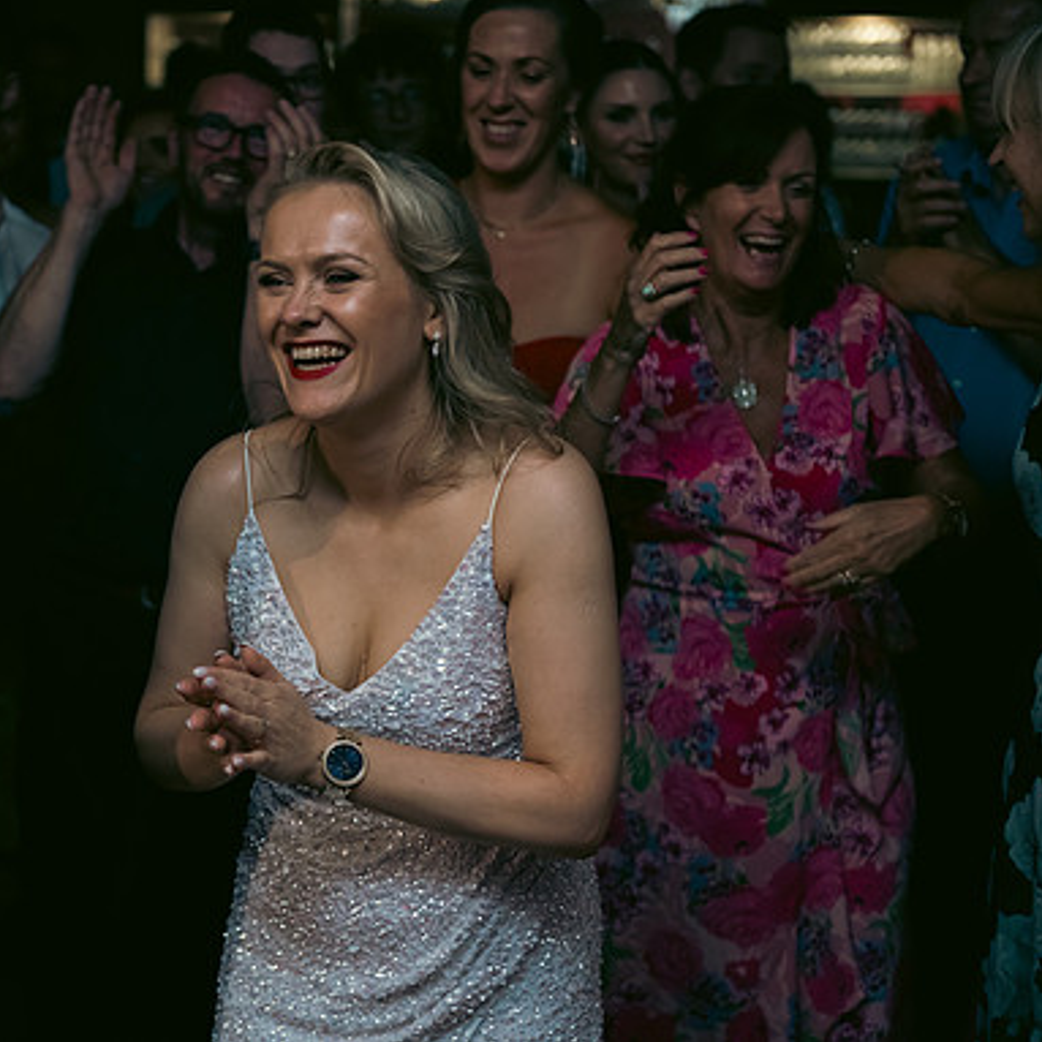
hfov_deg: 23.7
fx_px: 2452
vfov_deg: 24.0
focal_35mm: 72
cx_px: 256
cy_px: 518
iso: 800
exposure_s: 1/160
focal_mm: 56
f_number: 3.5
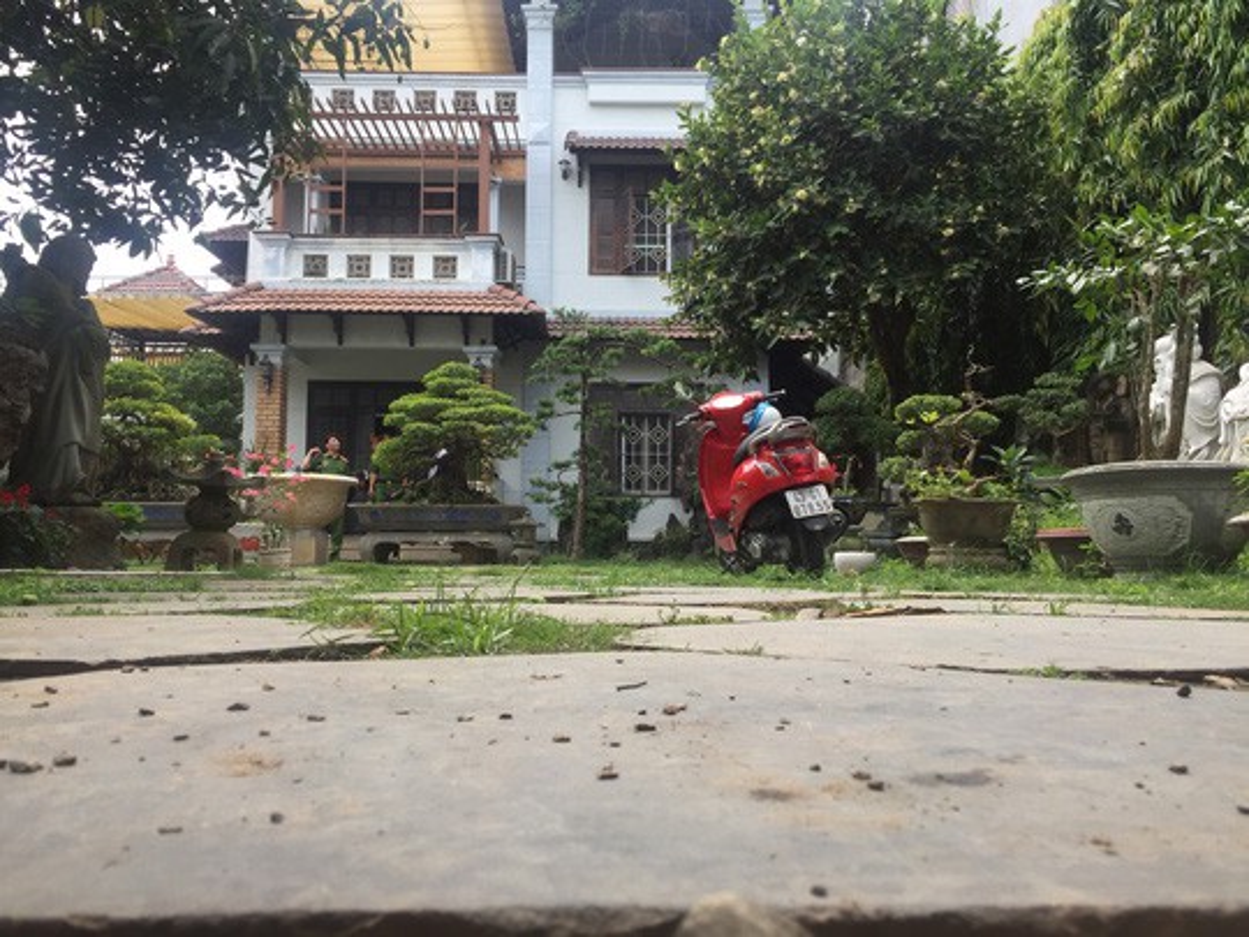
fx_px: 1046
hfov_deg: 61.7
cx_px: 624
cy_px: 468
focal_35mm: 29
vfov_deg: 48.2
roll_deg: -1.1
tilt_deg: +5.6
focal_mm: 4.15
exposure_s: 1/608
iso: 32
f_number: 2.2
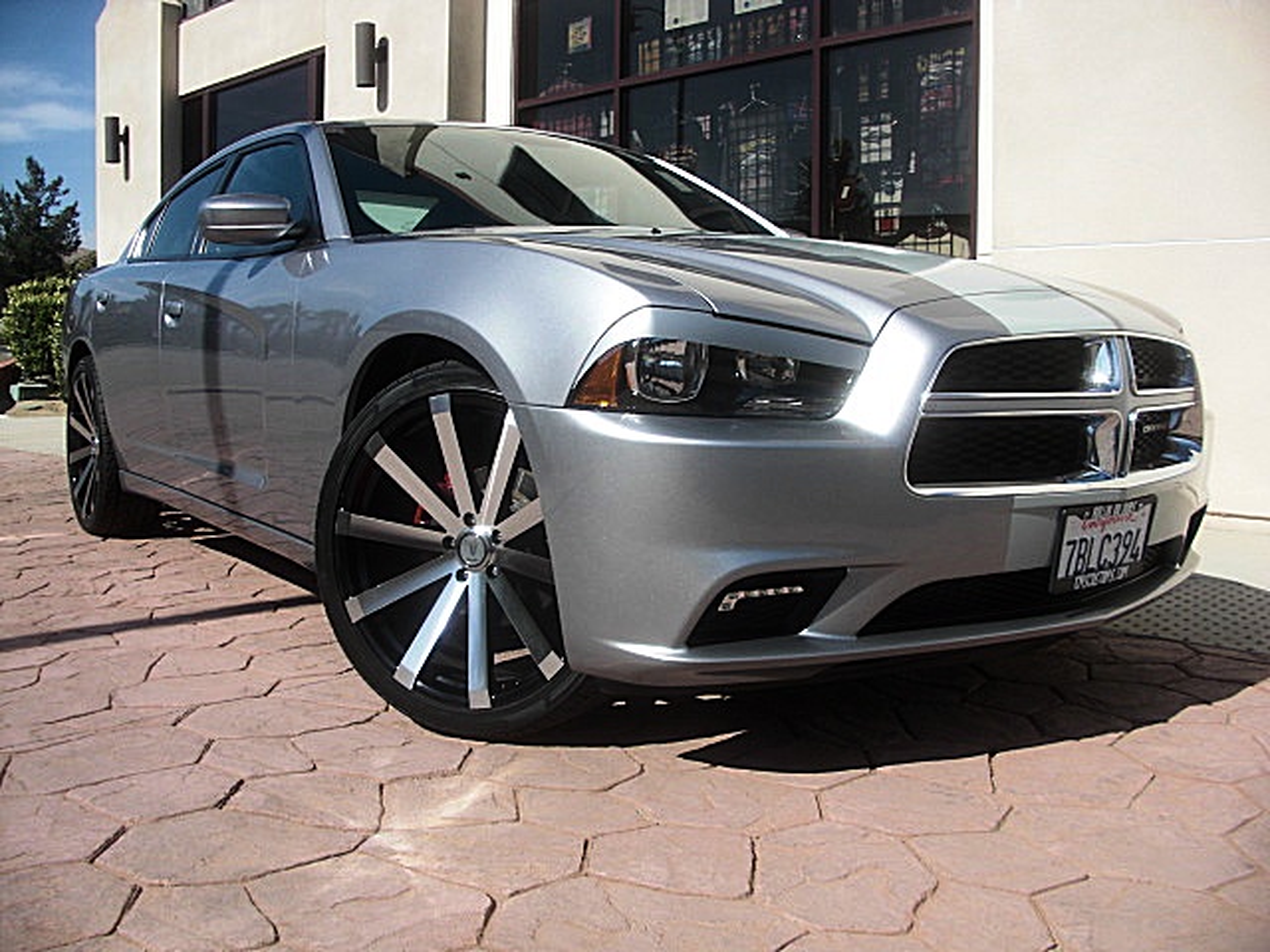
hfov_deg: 51.4
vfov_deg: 39.7
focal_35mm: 36
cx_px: 635
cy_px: 476
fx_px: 1321
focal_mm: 6.3
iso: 50
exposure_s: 1/125
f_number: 7.9
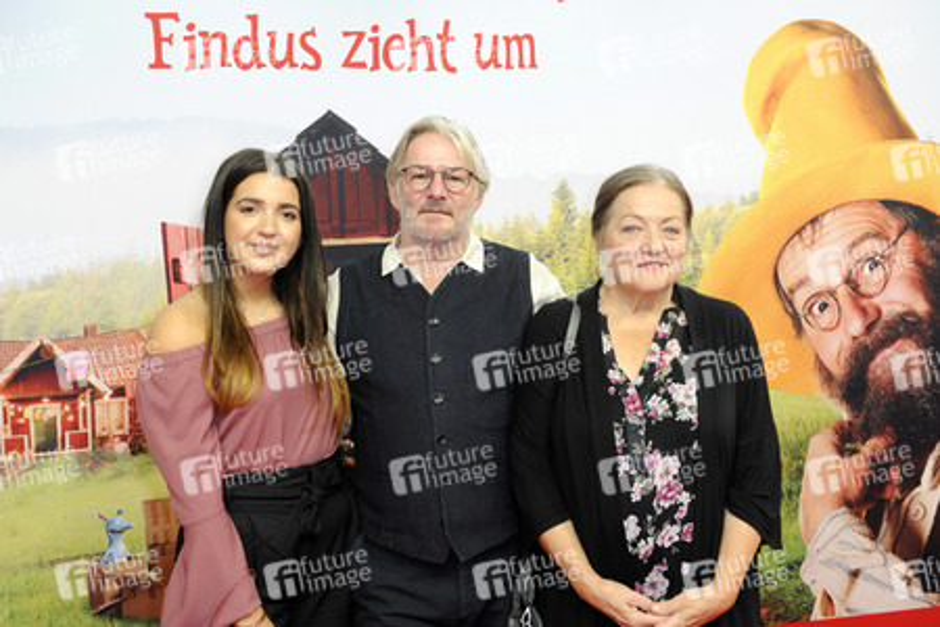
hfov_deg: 44.5
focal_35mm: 44
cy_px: 314
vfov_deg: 30.5
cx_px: 470
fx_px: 1149
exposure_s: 1/160
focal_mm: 44
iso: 1600
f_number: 6.3
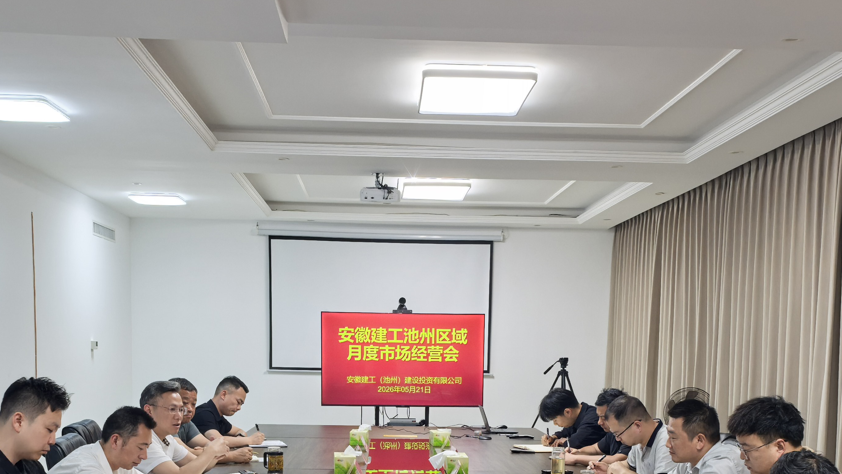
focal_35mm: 44
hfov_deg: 46.4
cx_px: 421
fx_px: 982
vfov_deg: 26.0
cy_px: 444
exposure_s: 1/50
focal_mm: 6.98
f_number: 4
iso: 250
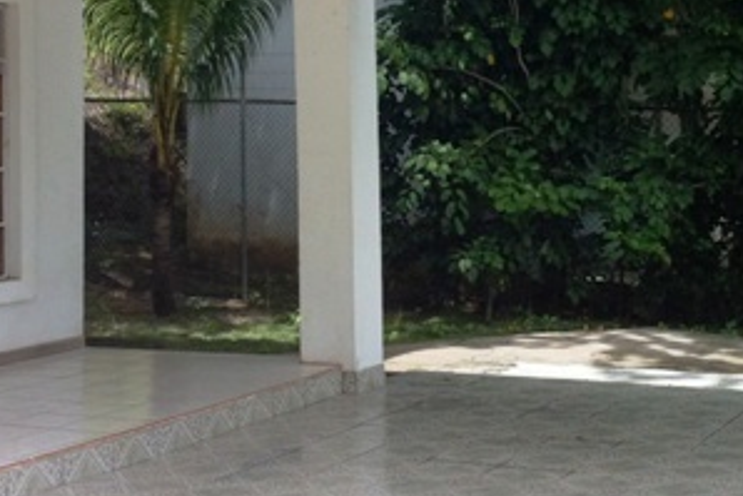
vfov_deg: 17.2
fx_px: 1611
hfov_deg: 26.0
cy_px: 32
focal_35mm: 78
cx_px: 409
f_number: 2.8
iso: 80
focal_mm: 3.85
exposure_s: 1/838
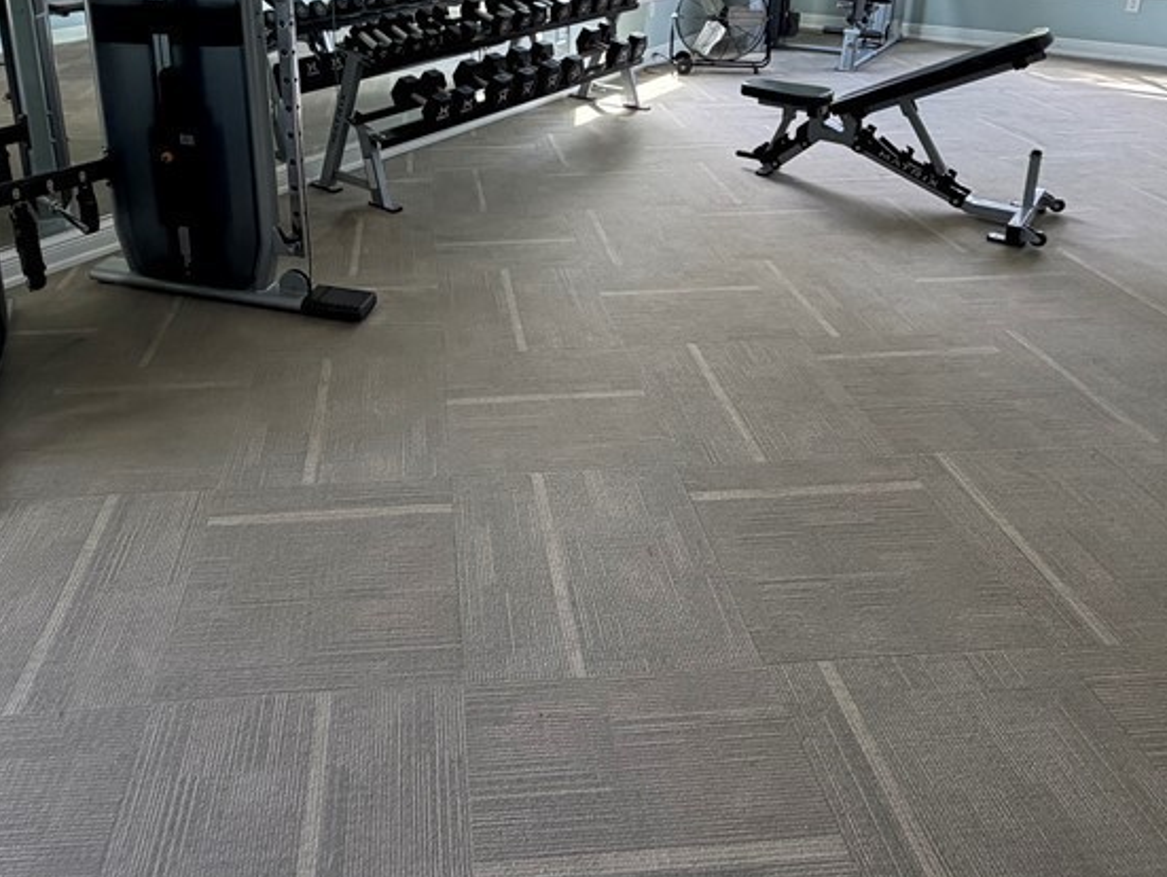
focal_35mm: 26
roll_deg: +0.2
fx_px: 877
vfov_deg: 48.8
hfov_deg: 66.7
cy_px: 127
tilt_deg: -16.7
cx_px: 470
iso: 200
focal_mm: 2.22
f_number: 2.2
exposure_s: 1/121
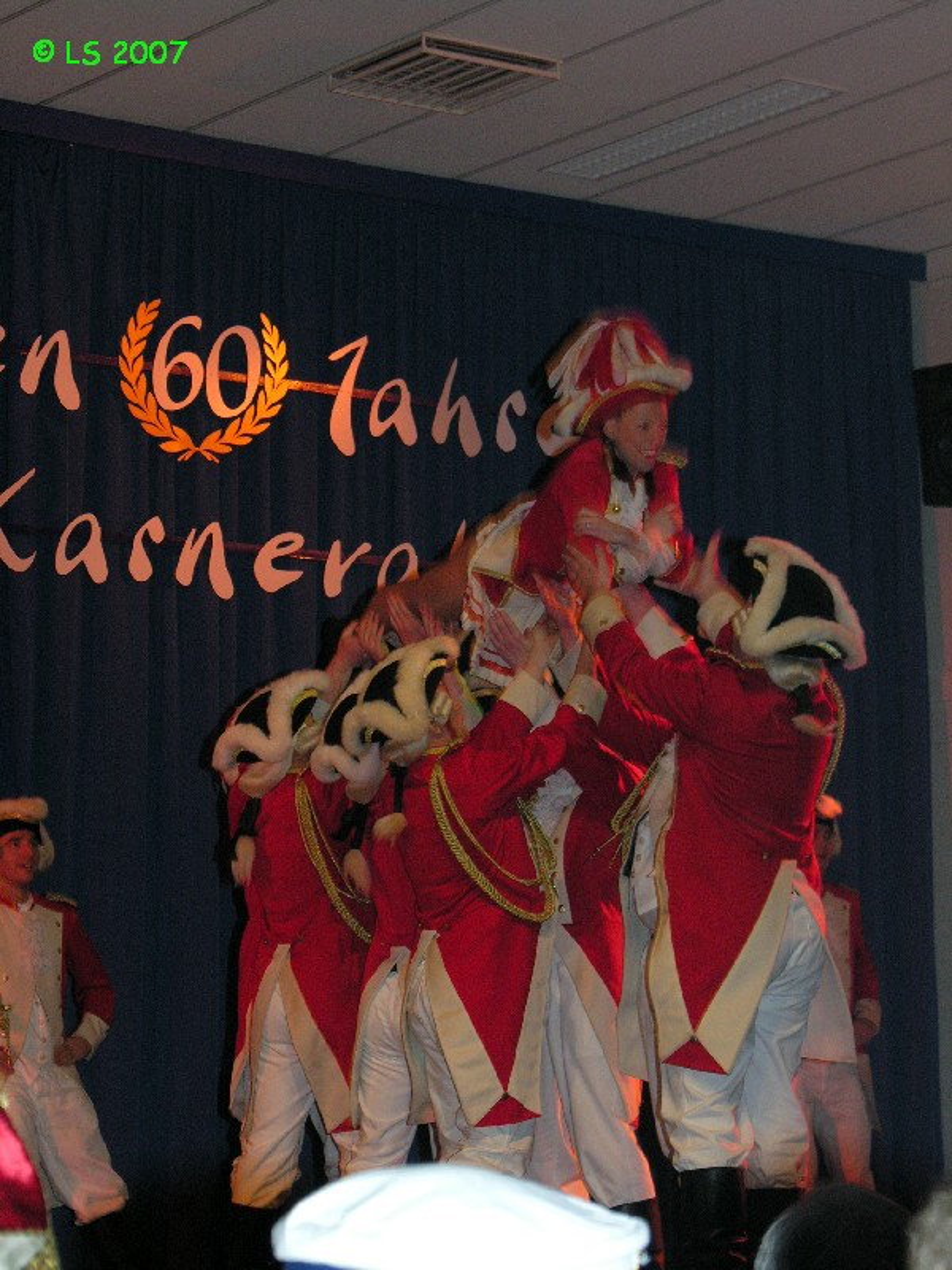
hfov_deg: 12.9
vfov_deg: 17.1
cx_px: 476
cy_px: 635
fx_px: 4217
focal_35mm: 115
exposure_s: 1/60.1
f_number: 4.2
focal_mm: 29.3
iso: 200
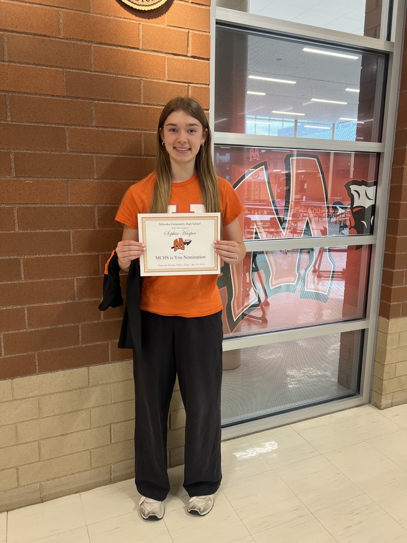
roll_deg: +0.7
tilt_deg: -10.1
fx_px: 408
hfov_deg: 53.1
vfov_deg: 67.3
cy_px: 272
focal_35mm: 26
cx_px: 204
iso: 80
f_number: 1.5
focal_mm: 5.7
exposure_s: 1/60
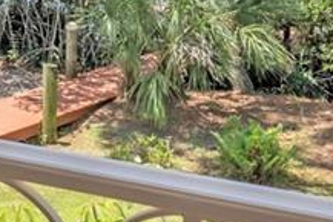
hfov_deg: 14.8
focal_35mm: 118
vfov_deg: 10.8
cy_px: -202
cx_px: -293
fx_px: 1092
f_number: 8
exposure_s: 1/250
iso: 200
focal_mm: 16
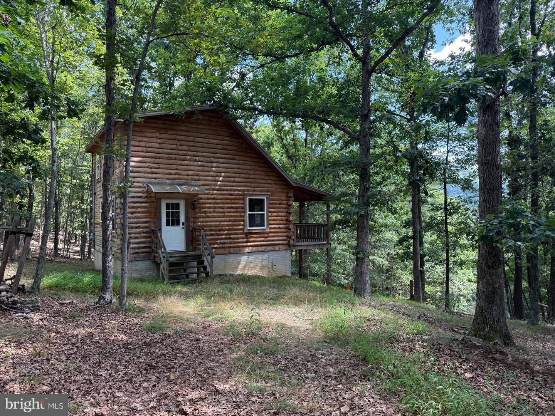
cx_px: 278
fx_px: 385
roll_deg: +0.6
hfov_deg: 71.6
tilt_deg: +1.1
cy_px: 208
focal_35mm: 24
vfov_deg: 56.8
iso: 100
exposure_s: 1/314
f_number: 1.78
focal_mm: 6.76
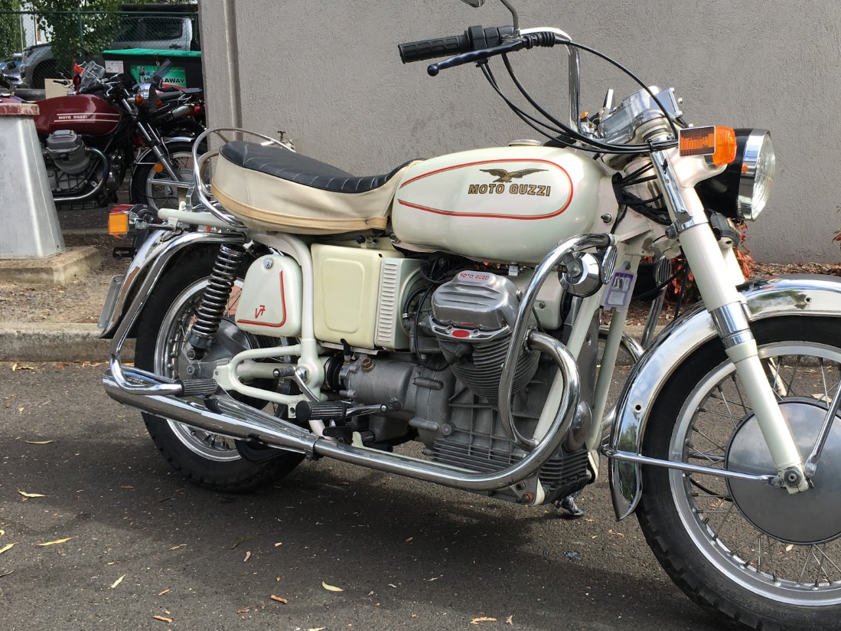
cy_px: 298
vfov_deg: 37.7
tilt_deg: -11.1
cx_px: 542
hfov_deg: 48.4
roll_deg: -0.9
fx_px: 923
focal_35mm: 38
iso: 25
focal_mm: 4.15
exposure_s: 1/810
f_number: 2.2
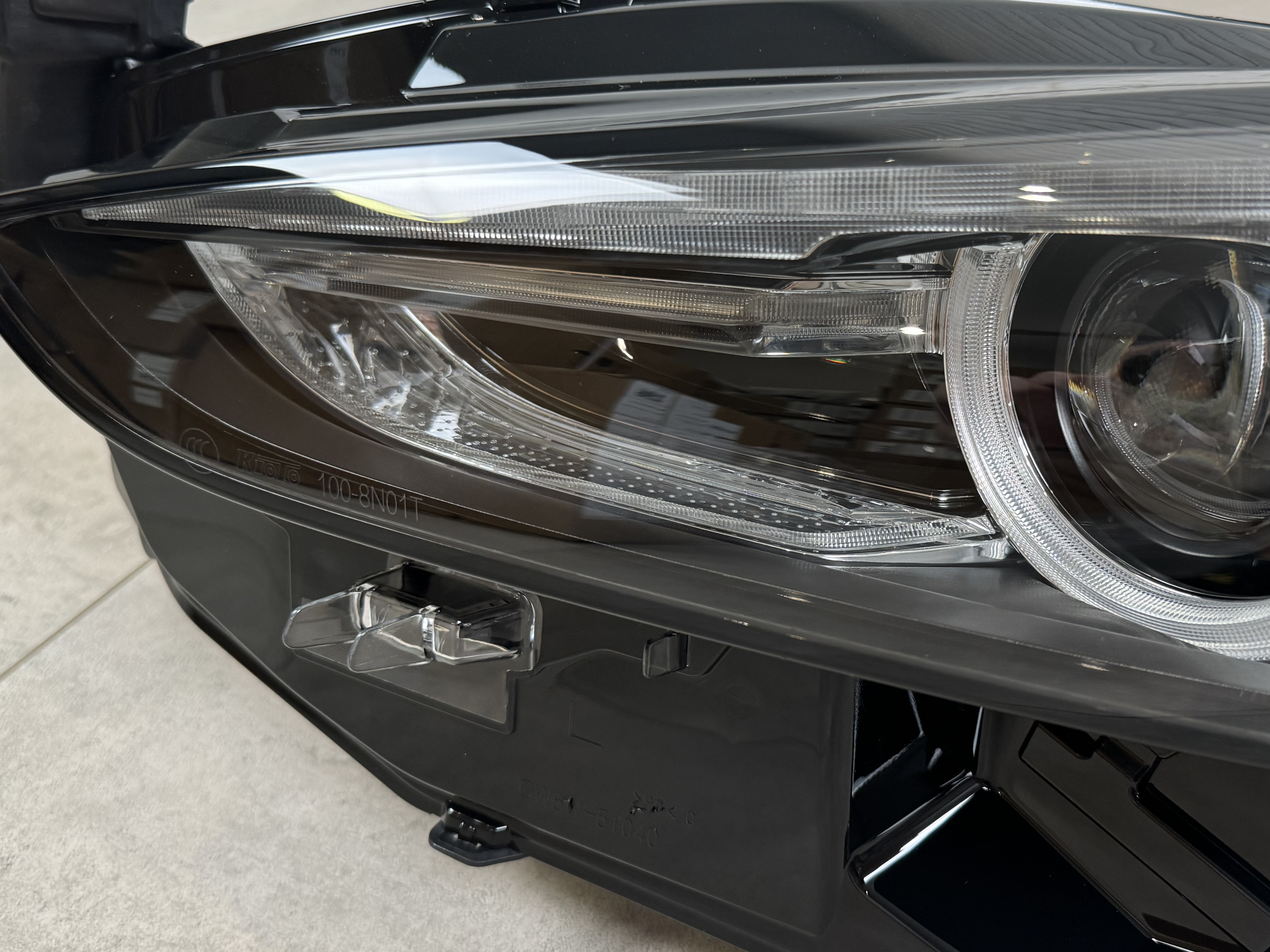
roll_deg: +7.9
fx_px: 1284
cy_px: 460
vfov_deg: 40.7
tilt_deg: -36.2
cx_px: 769
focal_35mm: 35
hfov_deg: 52.2
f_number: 1.78
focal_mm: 6.76
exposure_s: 1/100
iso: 200
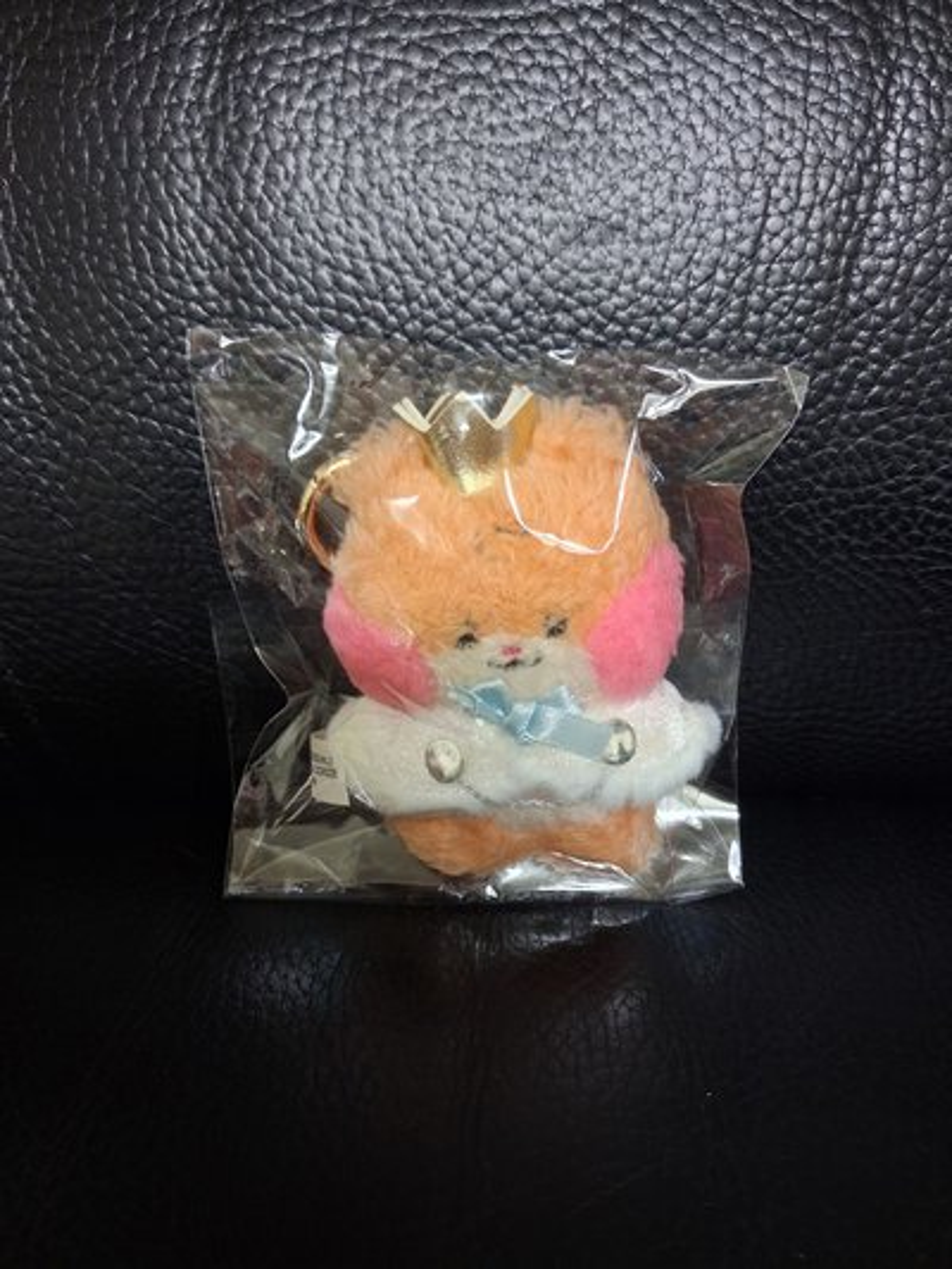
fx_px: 990
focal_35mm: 27
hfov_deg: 51.4
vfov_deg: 65.3
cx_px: 476
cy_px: 634
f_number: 1.8
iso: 400
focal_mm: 4
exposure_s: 1/40
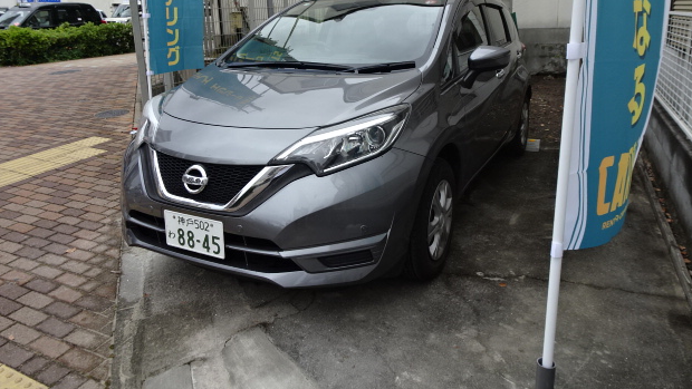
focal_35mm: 27
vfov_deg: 42.4
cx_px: 338
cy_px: 130
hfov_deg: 69.8
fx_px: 496
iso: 80
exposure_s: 1/320
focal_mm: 4.1
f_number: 3.5
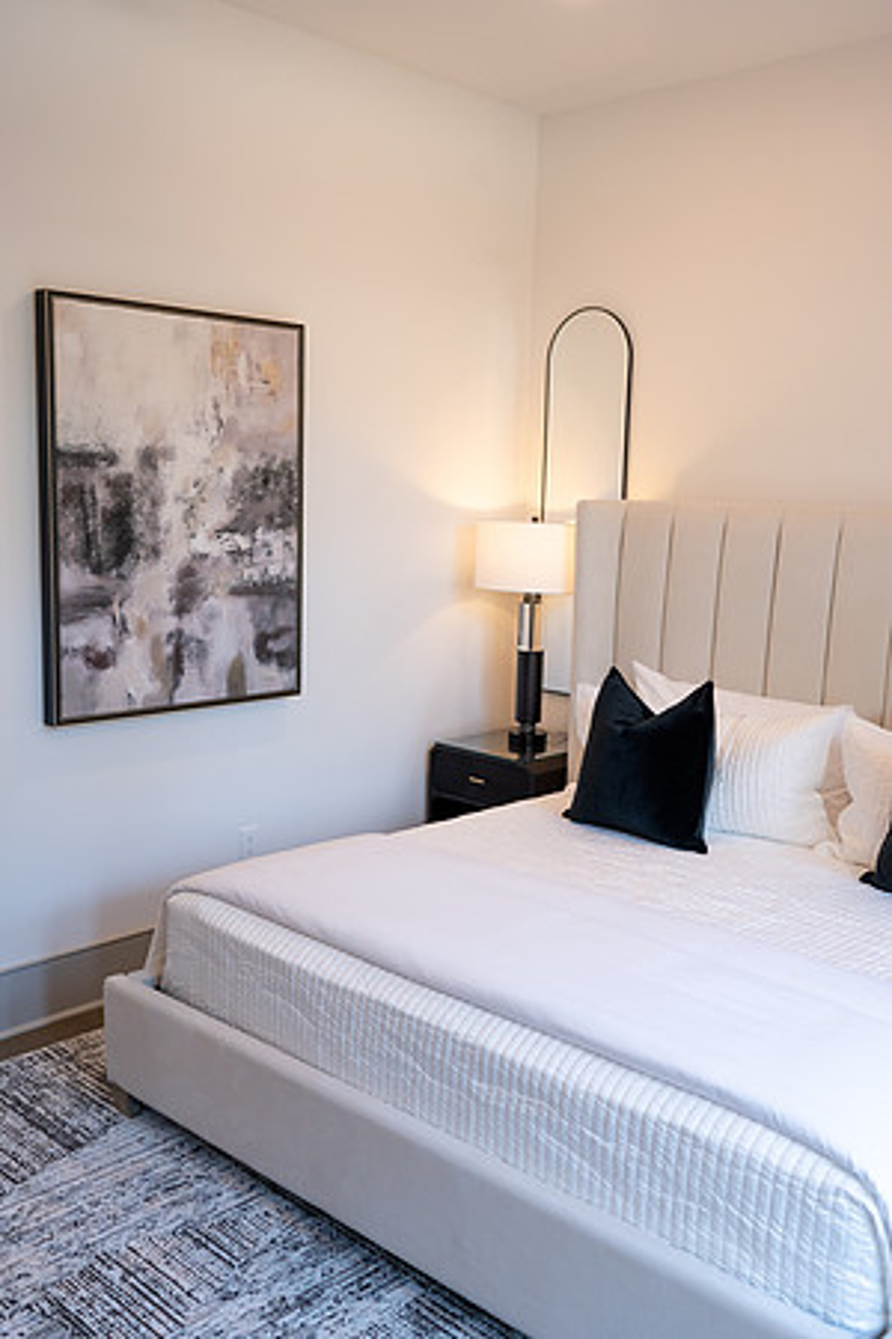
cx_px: 446
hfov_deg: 37.9
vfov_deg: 54.4
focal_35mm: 35
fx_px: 1301
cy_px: 670
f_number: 4
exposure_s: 1/200
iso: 800
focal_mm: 35
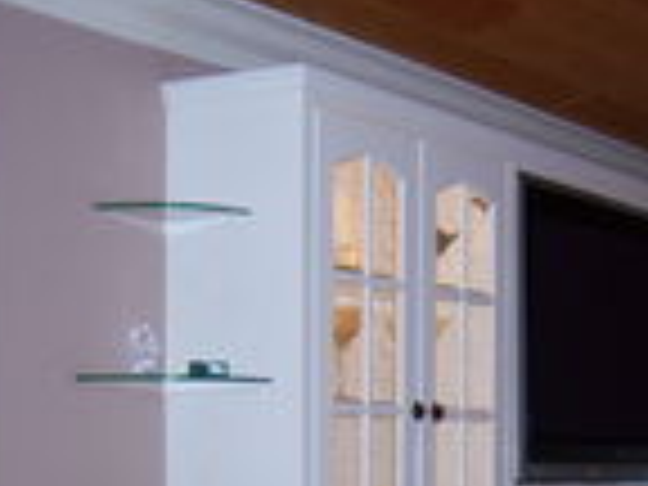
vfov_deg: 15.5
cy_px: 567
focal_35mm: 92
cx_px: 472
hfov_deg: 21.2
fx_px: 1722
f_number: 2.8
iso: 160
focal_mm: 7.5
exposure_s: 1/60
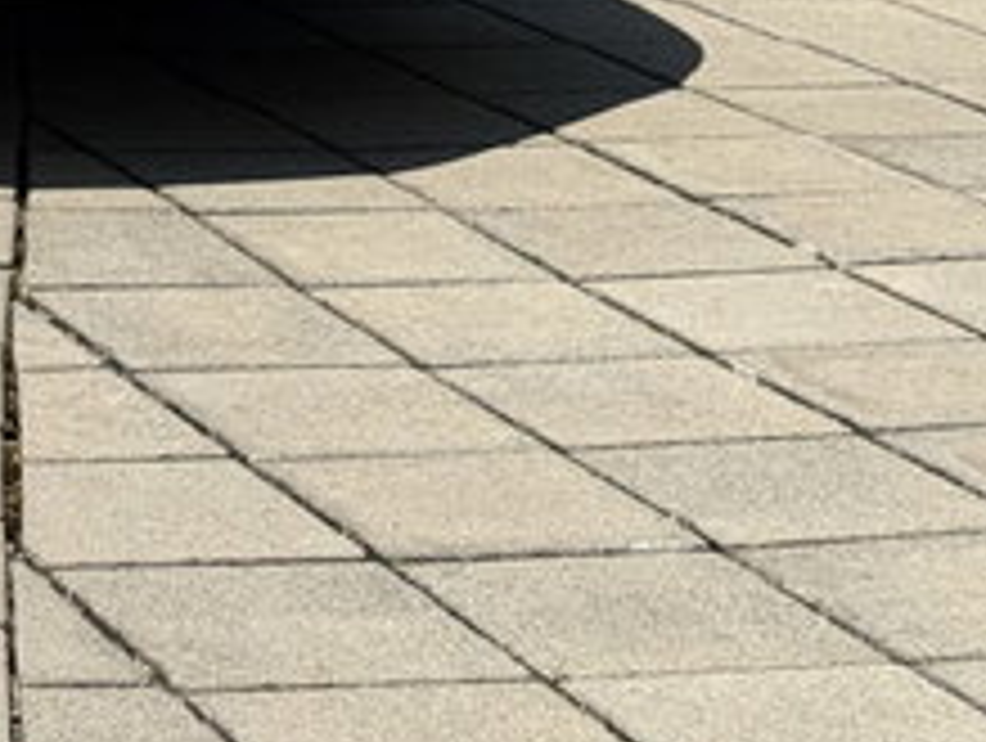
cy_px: -490
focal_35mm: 168
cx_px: -567
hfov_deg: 11.2
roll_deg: -2.2
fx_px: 4793
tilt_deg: -3.3
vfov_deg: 8.6
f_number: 1.78
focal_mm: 6.76
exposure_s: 1/9901
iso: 100
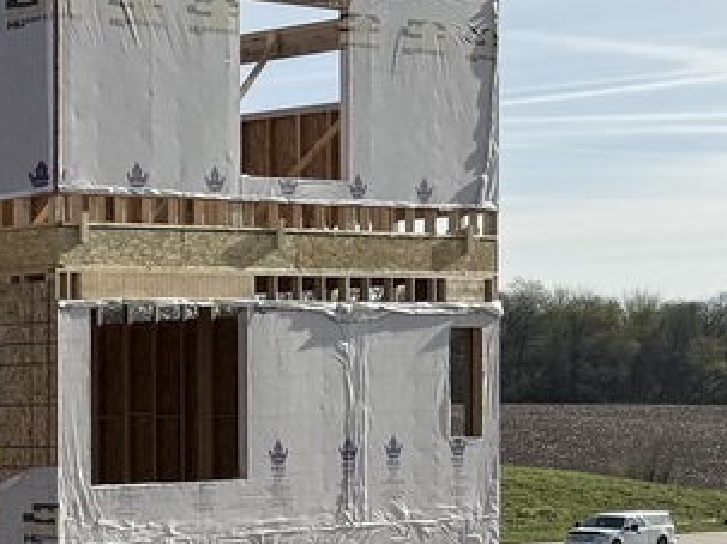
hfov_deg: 14.1
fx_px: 2393
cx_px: -797
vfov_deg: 12.9
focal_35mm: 114
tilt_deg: -2.4
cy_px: 496
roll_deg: +2.0
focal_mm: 6.76
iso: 80
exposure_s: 1/6173
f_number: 1.78
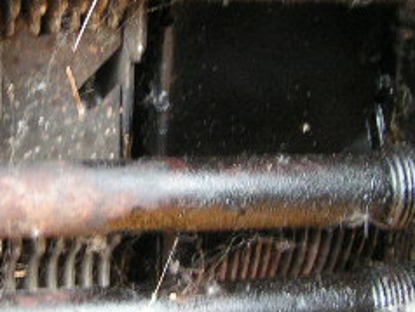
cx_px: 143
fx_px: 1224
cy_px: 85
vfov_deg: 14.5
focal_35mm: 102
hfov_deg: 19.2
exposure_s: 1/20
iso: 200
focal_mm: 6.3
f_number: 2.8
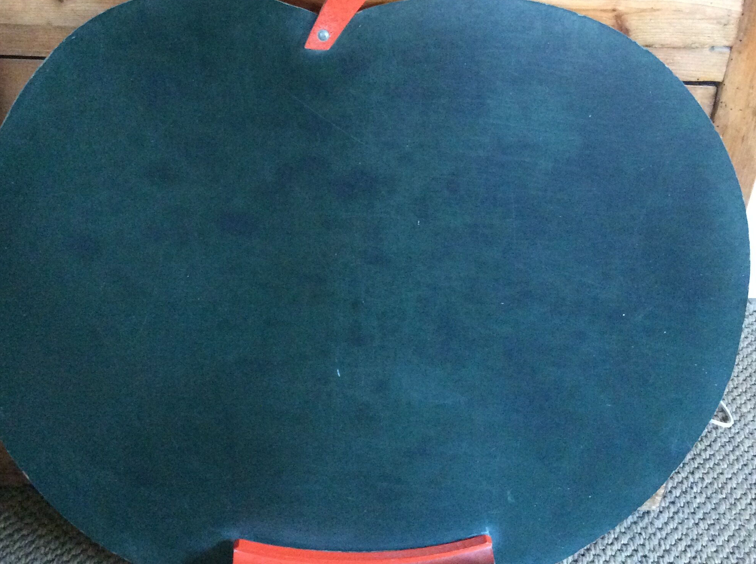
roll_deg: +0.1
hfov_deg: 44.8
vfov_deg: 34.2
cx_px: 358
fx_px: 916
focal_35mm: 42
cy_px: 243
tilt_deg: -34.8
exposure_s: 1/17
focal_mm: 3.3
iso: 400
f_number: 2.4
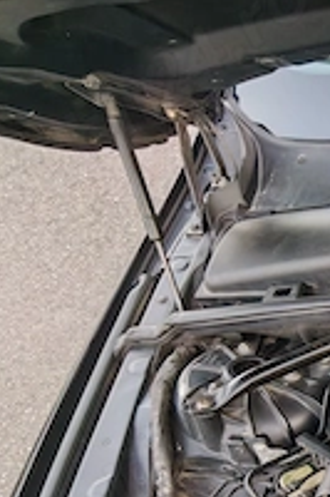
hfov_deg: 17.9
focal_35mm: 50
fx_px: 689
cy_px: 504
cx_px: 670
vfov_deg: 35.6
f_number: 2.2
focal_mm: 1.96
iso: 250
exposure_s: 1/50
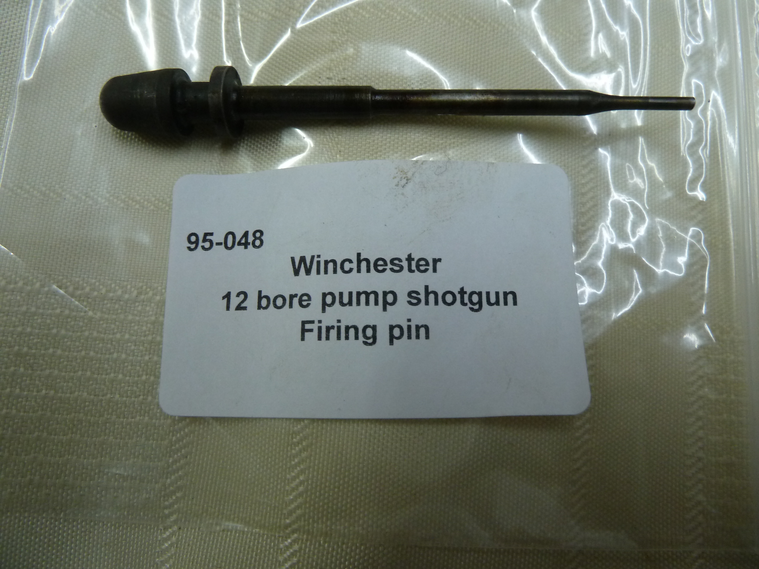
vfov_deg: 54.9
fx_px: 548
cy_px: 284
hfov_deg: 69.4
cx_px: 380
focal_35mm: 25
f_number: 3.3
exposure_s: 1/30
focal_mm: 4.1
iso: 250
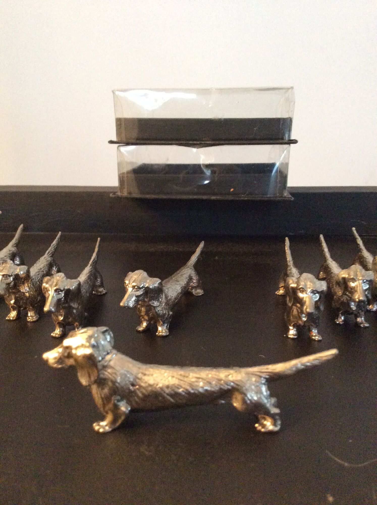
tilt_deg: -15.3
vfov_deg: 56.9
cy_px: 252
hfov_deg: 44.1
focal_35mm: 32
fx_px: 466
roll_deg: +0.3
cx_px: 188
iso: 400
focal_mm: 3.3
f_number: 2.4
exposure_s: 1/17
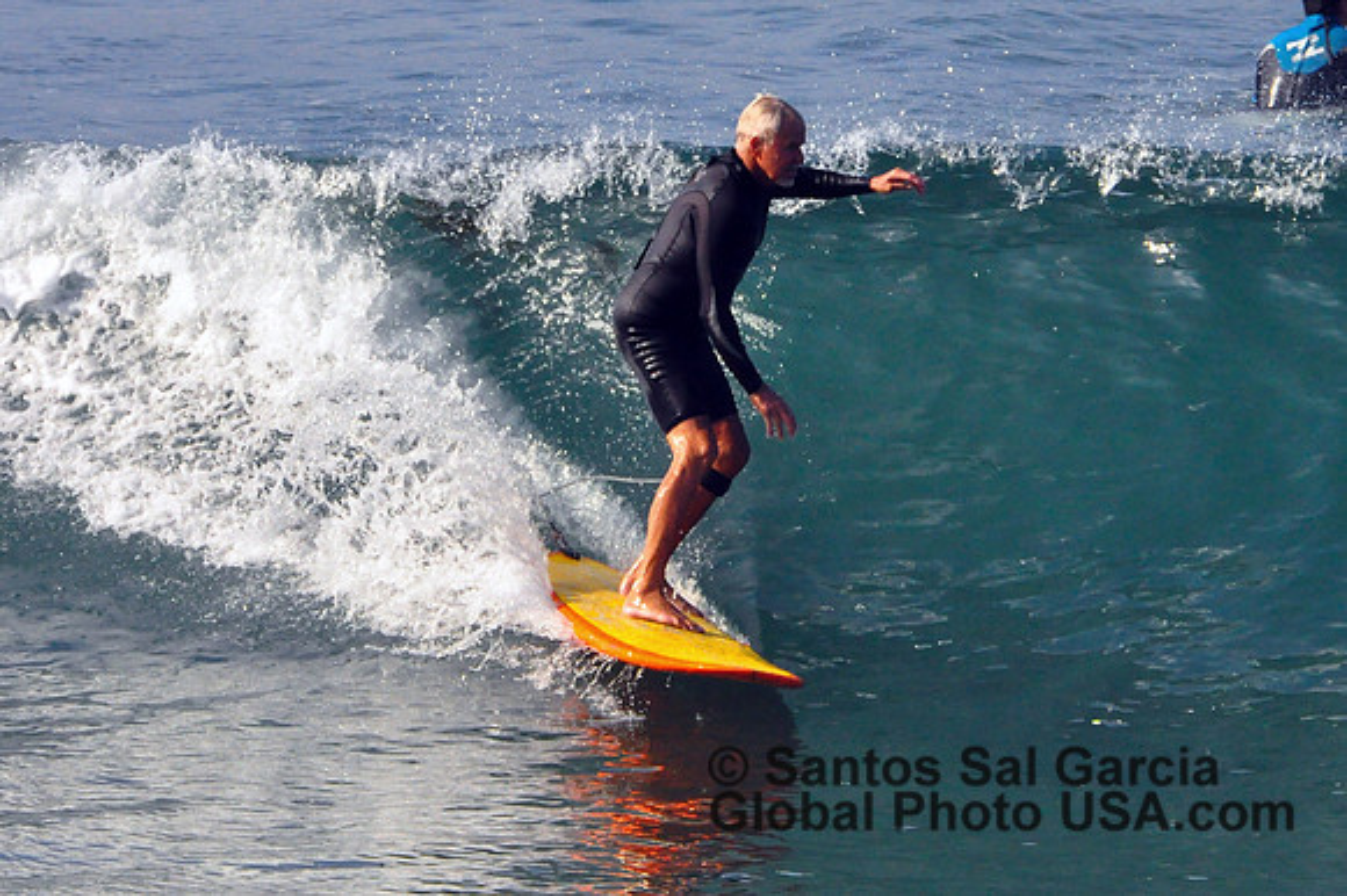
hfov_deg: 3.1
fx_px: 25241
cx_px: 674
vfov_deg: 2.0
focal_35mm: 675
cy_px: 448
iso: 1250
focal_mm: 450
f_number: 20
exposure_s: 1/500
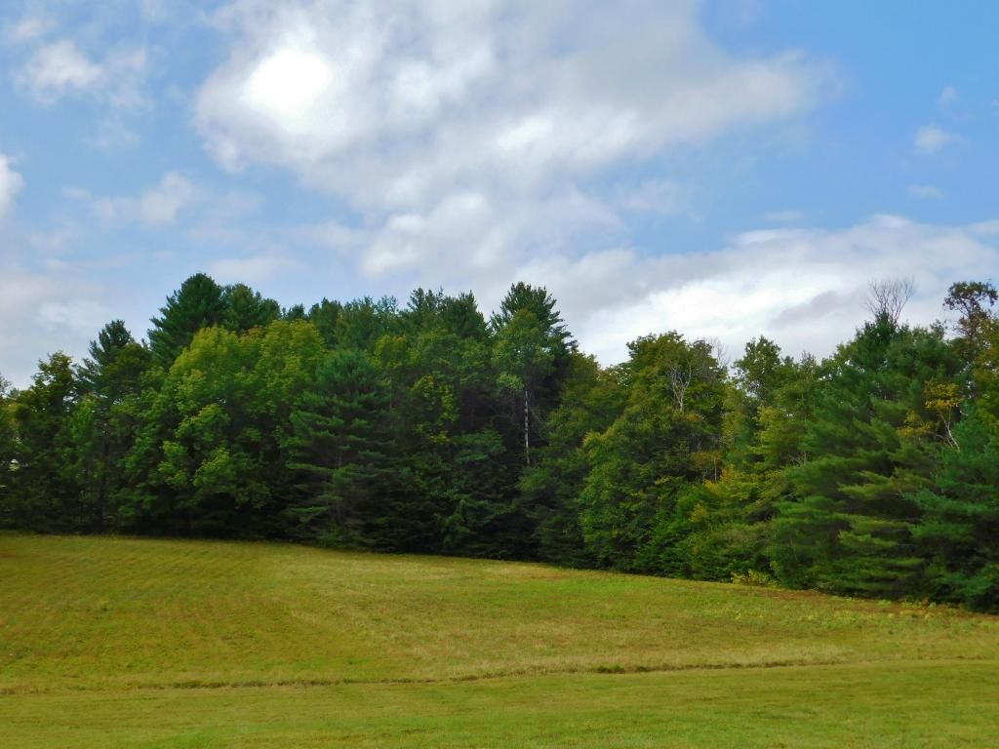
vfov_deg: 36.0
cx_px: 500
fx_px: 1154
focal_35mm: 40
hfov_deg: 46.8
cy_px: 374
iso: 125
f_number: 3.6
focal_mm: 7.1
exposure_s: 1/800
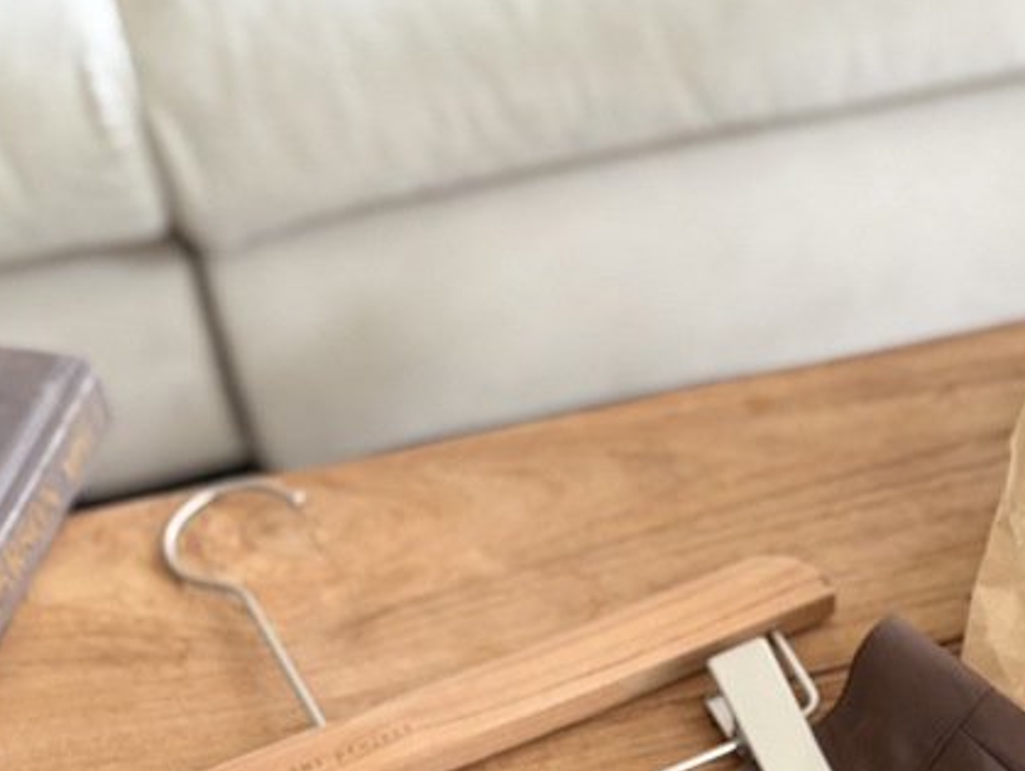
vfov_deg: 21.6
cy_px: 981
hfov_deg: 30.9
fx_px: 1837
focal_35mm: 62
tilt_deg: -57.9
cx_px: 695
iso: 500
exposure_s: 1/60
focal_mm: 5.96
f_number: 1.6
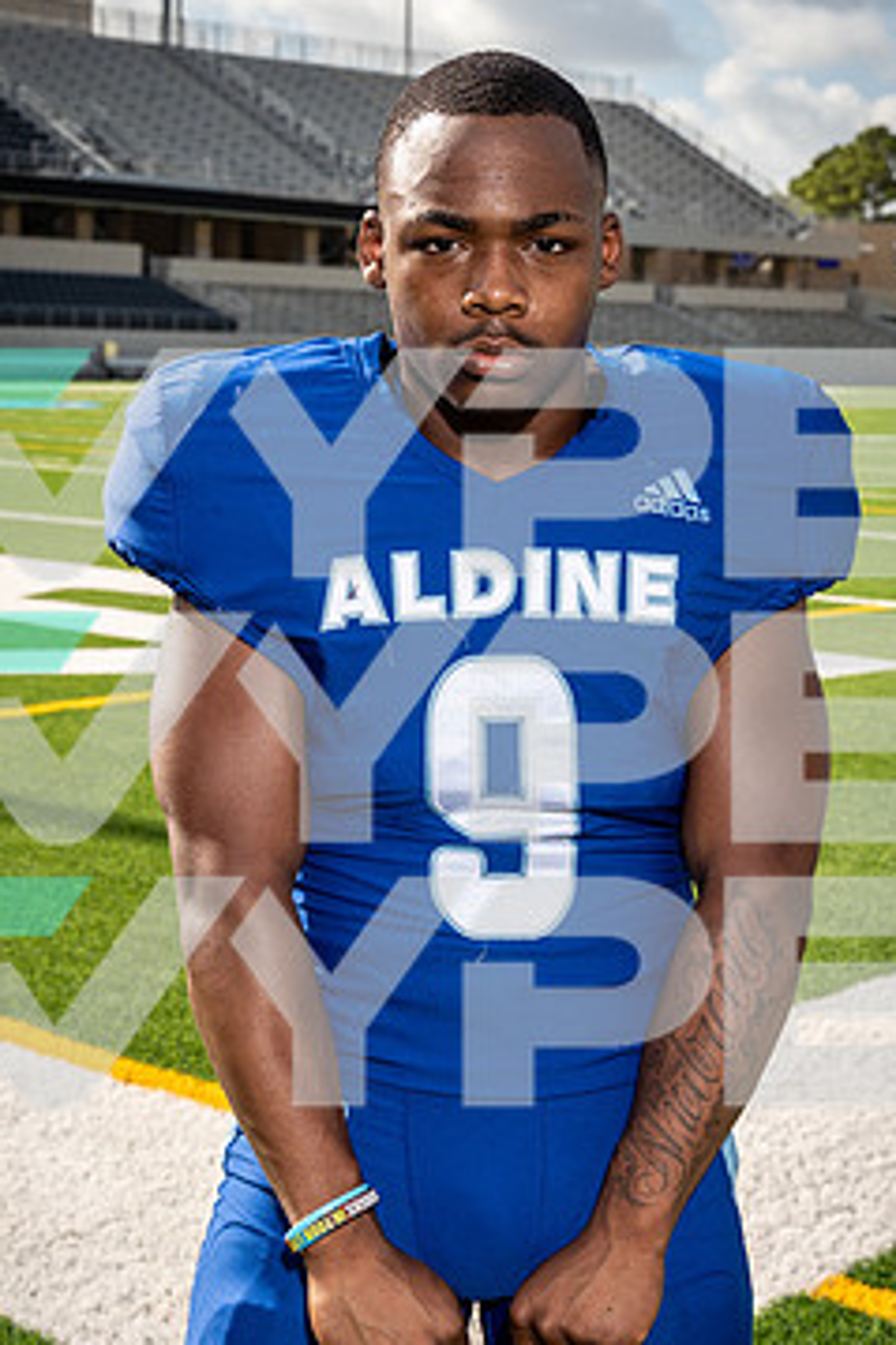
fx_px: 2391
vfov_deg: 31.4
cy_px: 731
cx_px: 427
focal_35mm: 64
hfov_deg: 21.2
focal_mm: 51
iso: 125
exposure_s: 1/250
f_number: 8
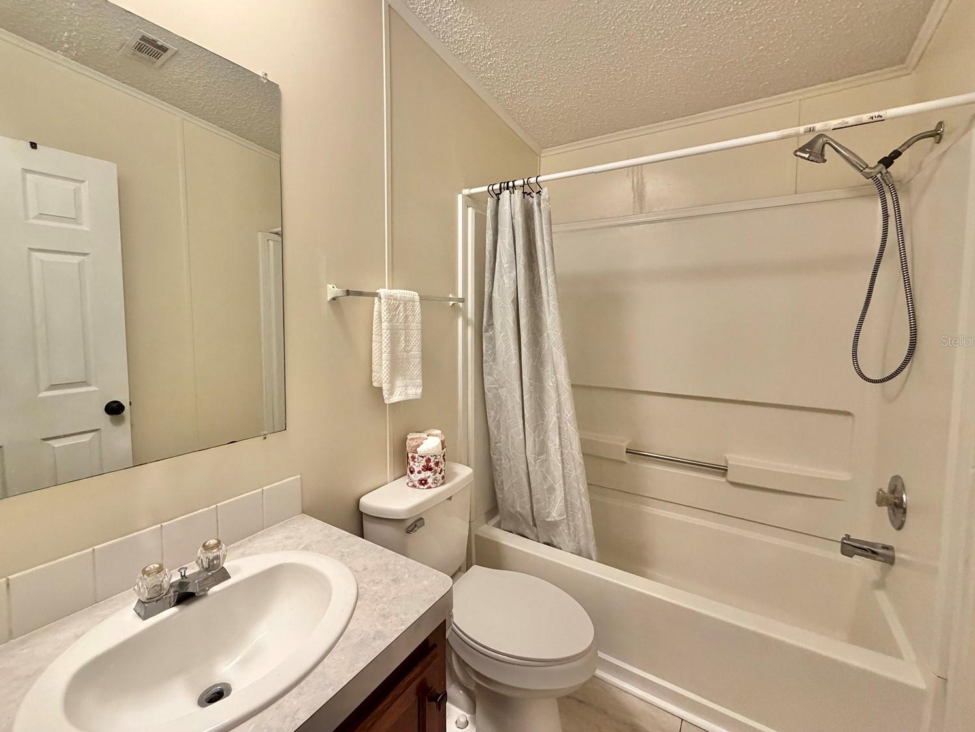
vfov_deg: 81.6
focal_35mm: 15
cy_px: 341
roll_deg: +1.3
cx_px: 480
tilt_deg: -3.9
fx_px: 423
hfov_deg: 98.2
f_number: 2.2
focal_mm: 2.22
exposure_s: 1/60
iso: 400
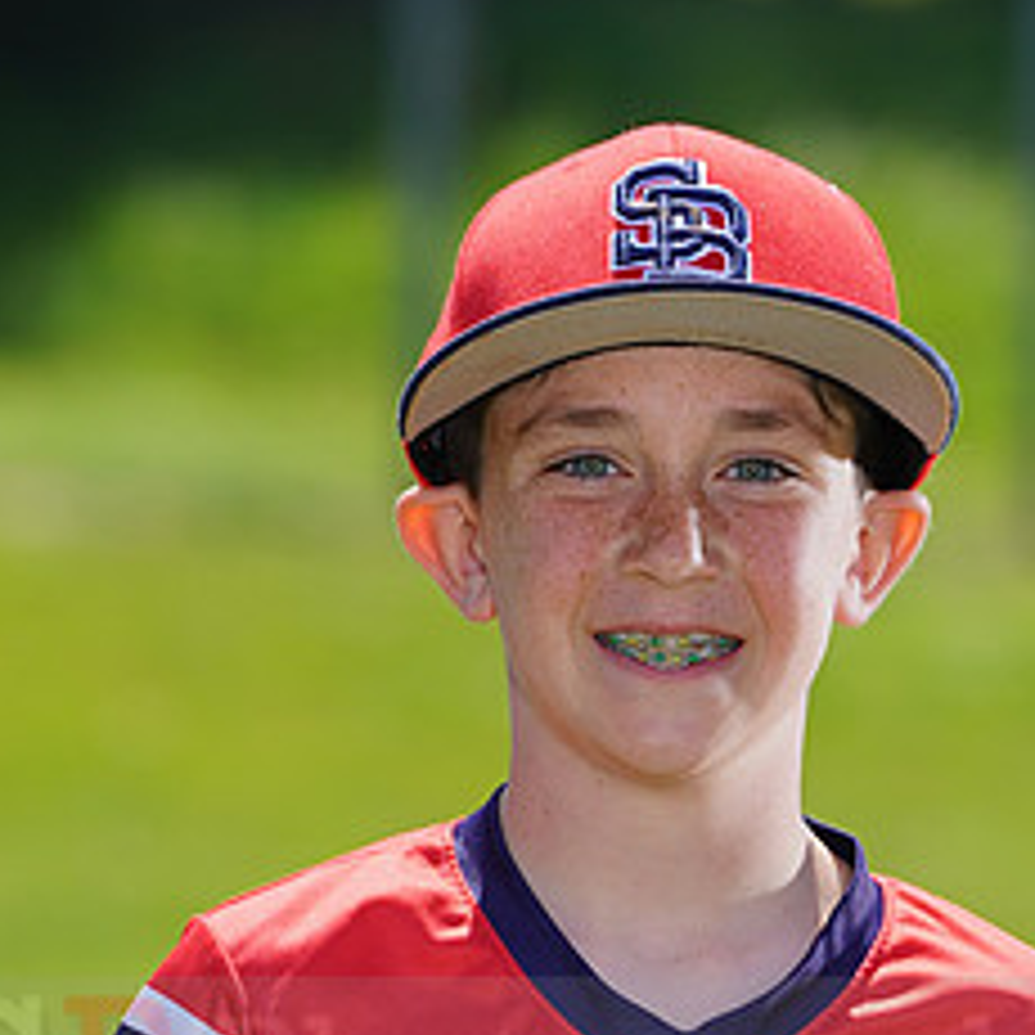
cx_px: 538
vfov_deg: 3.5
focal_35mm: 504
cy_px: 1040
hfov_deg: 3.5
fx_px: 17049
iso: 100
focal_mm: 235
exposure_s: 1/250
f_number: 7.1
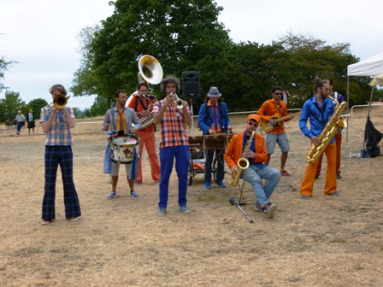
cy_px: 144
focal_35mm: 45
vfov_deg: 32.2
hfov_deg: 42.1
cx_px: 192
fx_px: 498
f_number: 3.9
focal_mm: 8
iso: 100
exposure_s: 1/500
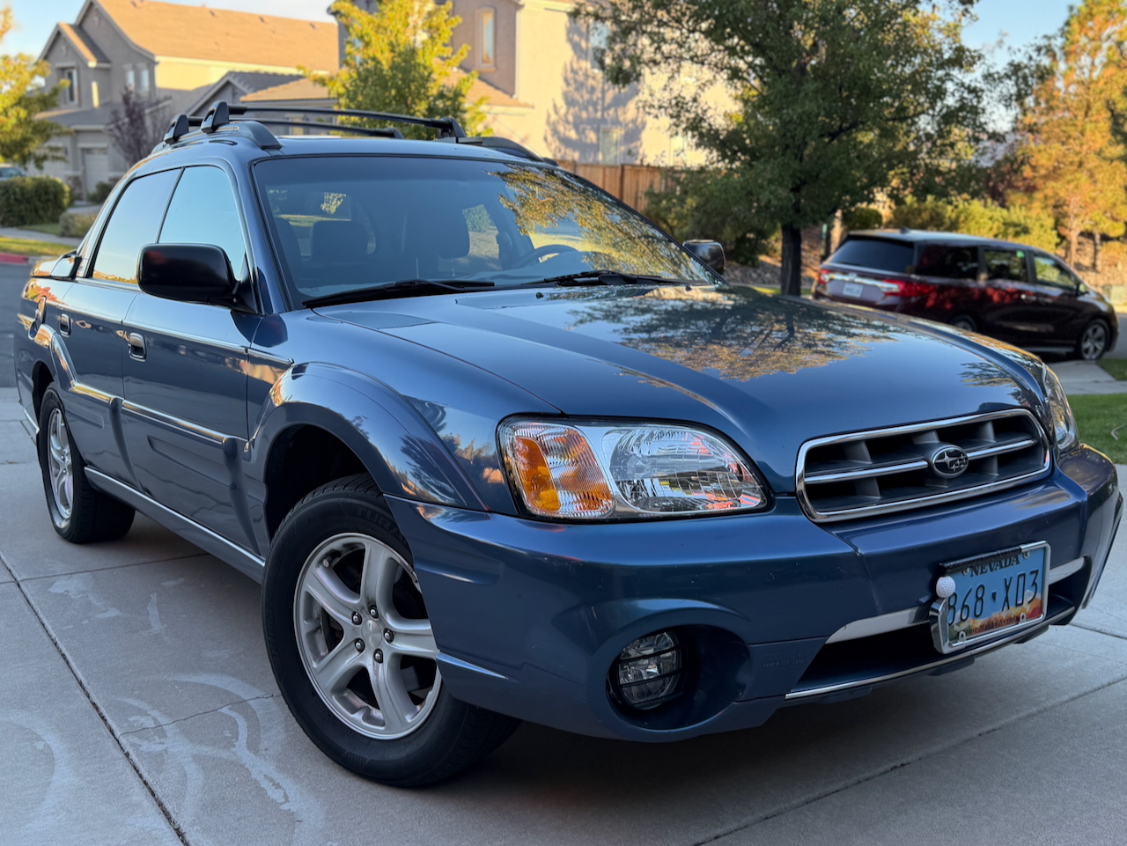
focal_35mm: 24
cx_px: 564
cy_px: 423
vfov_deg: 56.8
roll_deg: -1.3
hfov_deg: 71.6
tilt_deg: -12.6
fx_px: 782
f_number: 1.78
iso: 100
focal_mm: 6.76
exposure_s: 1/344
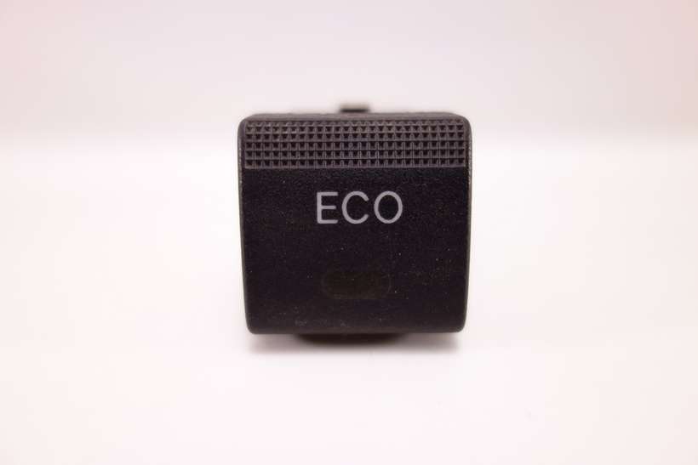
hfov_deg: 65.5
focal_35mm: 28
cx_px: 349
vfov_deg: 46.4
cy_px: 232
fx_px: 543
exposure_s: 1/100
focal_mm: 10.4
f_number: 2
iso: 125
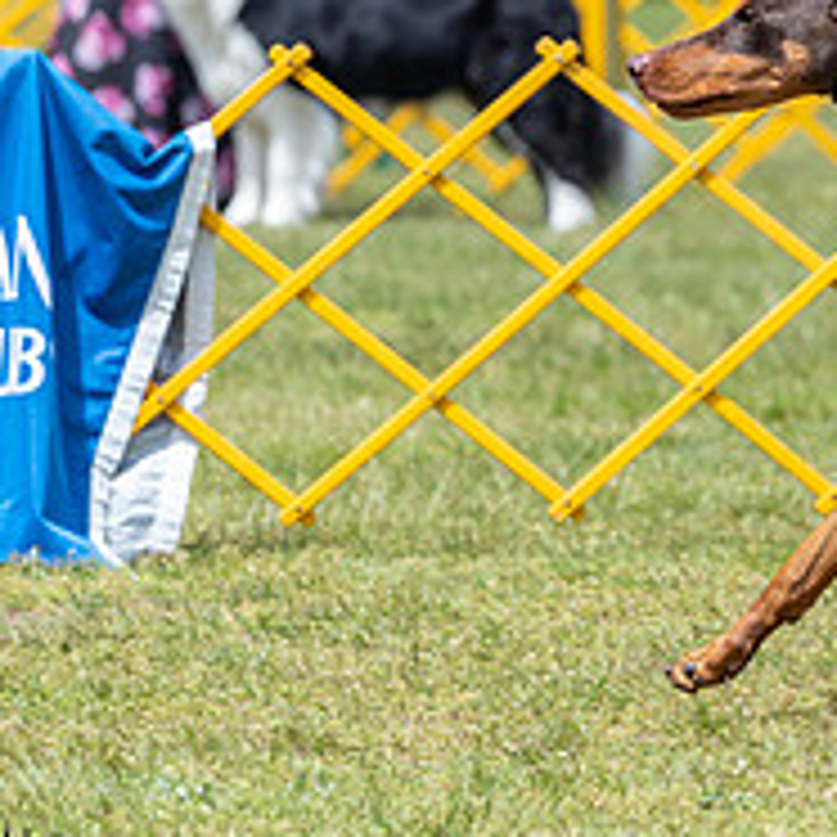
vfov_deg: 3.0
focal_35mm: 592
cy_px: -105
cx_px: 1116
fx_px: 16195
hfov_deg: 3.0
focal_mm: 159
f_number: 4
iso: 100
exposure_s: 1/800
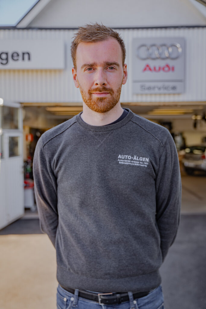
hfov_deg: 33.4
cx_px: 103
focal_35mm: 40
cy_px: 154
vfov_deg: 48.5
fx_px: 343
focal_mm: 40
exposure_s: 1/160
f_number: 3.2
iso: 100
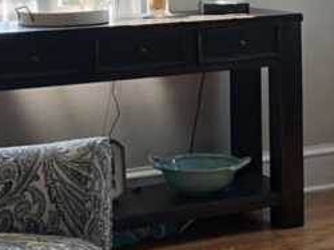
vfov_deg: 12.2
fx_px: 1147
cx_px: 239
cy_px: -24
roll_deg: +1.4
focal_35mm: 119
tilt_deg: -3.0
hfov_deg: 16.5
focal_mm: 3
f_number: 1.8
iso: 50
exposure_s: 1/122
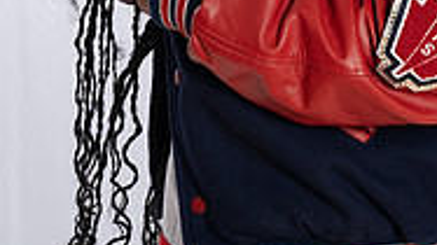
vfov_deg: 7.7
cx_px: 271
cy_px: -259
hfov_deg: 14.2
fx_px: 1749
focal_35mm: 151
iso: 1250
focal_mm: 60
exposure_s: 1/250
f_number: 11
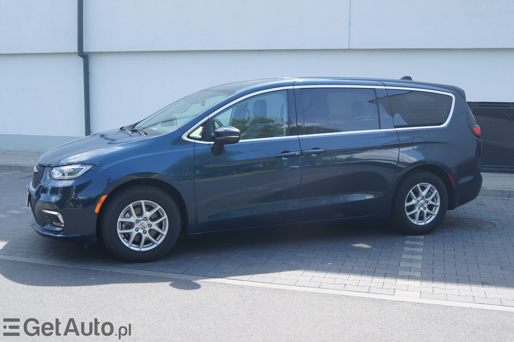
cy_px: 171
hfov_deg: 49.6
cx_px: 257
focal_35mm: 39
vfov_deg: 34.2
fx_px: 557
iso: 100
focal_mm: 26
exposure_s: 1/100
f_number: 6.3
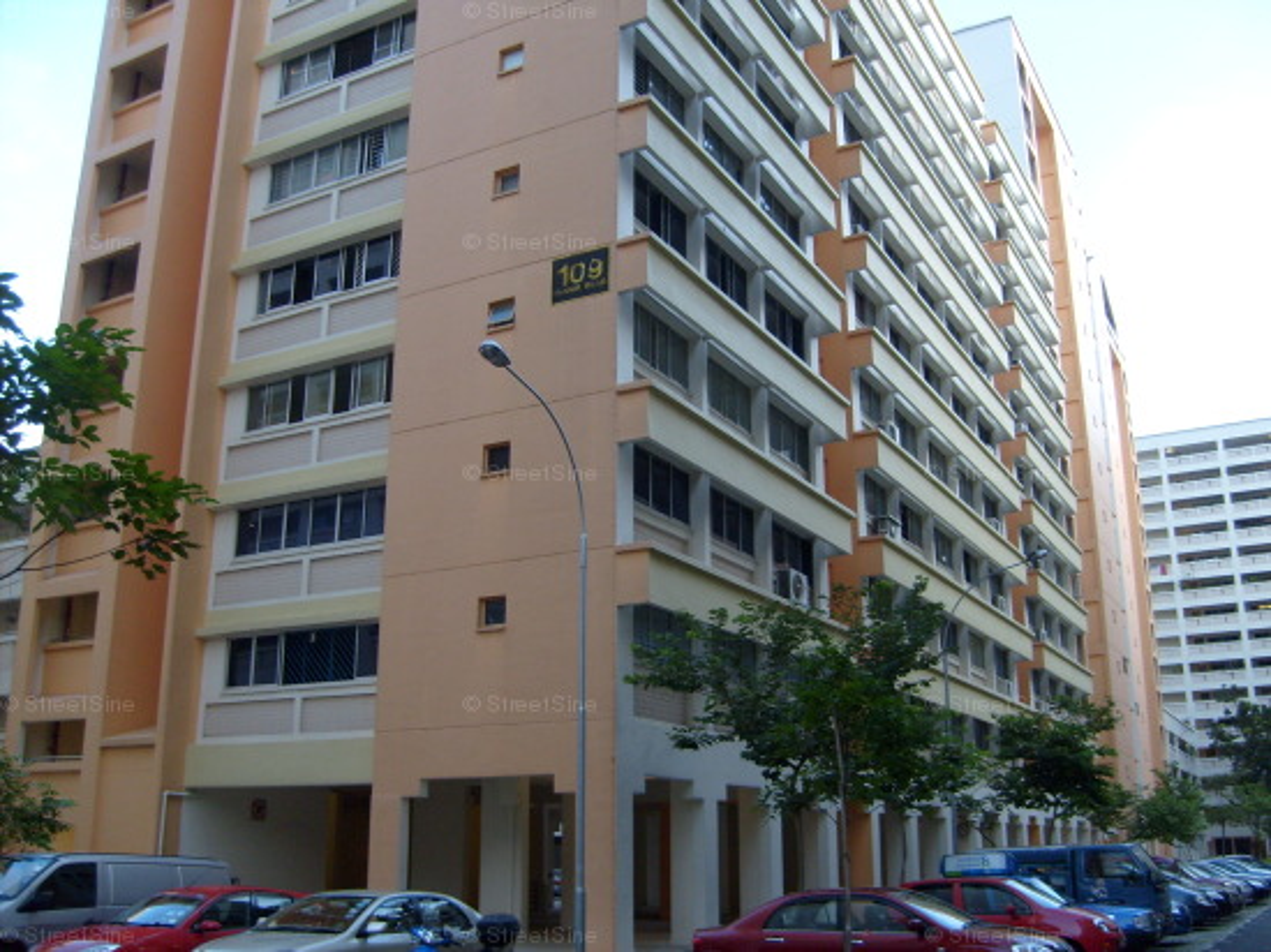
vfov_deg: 40.7
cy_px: 476
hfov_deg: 52.6
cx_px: 636
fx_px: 1285
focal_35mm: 35
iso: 80
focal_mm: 5.8
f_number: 2.8
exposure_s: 1/60
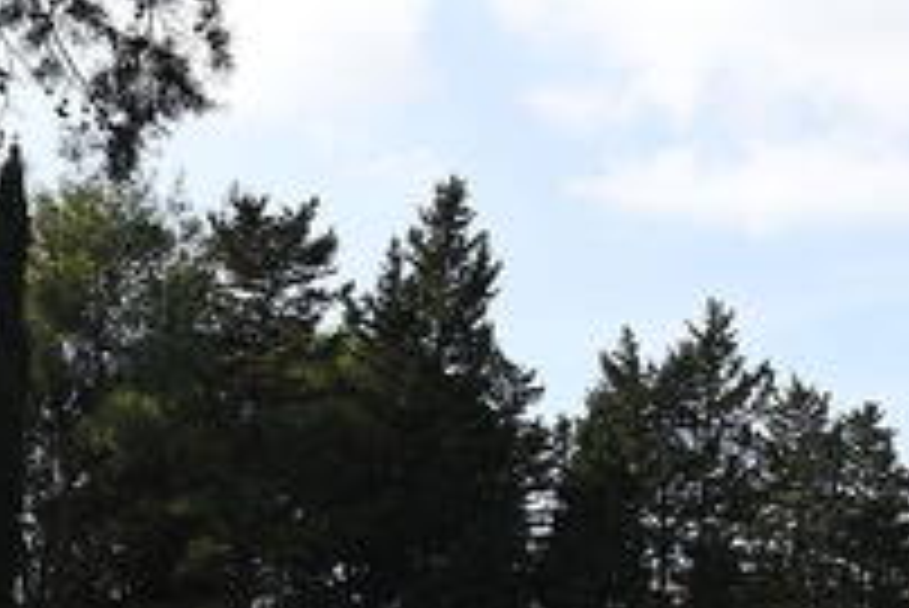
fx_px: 2628
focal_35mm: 104
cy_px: 574
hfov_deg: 18.3
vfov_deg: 13.1
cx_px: 1179
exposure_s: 1/250
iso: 500
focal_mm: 35
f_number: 16
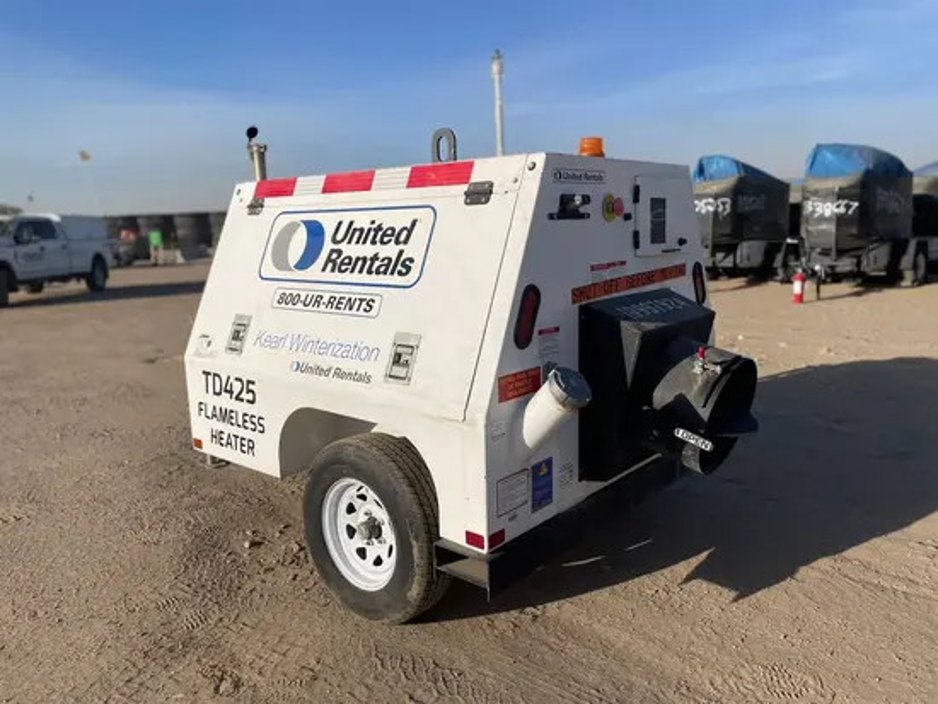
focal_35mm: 26
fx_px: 705
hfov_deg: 67.3
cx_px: 469
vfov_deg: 53.1
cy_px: 352
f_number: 1.6
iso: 50
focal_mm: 4.2
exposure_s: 1/10753
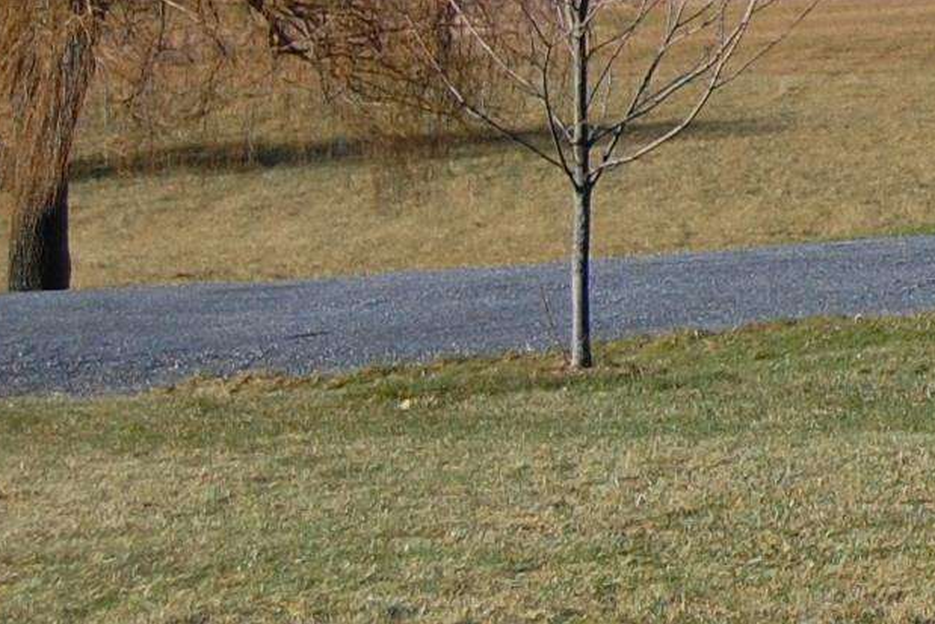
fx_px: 6053
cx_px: 2062
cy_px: -233
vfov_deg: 5.9
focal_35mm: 233
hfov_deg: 8.3
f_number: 6.3
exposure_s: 1/1000
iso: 200
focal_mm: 32
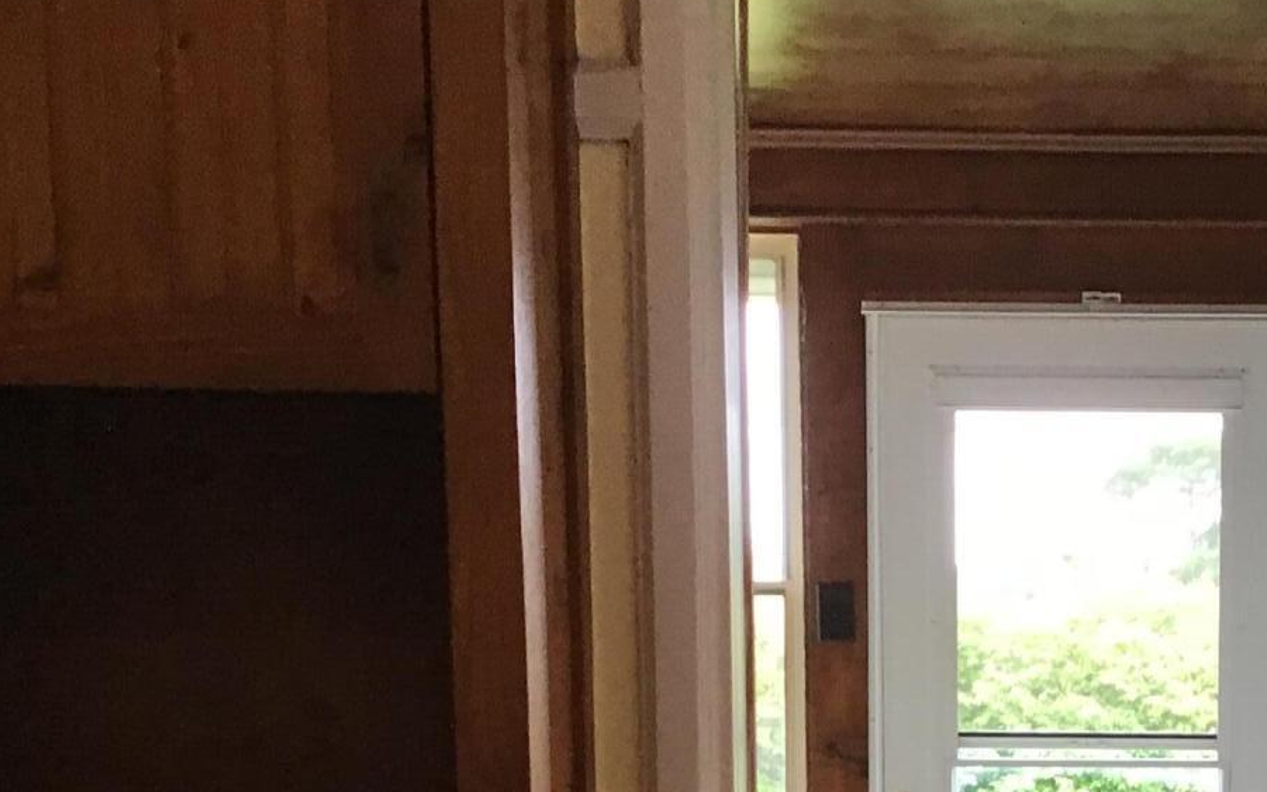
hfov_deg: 27.4
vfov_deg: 16.9
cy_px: 1014
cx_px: 1101
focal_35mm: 73
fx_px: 2521
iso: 40
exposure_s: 1/30
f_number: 2.4
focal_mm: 3.3
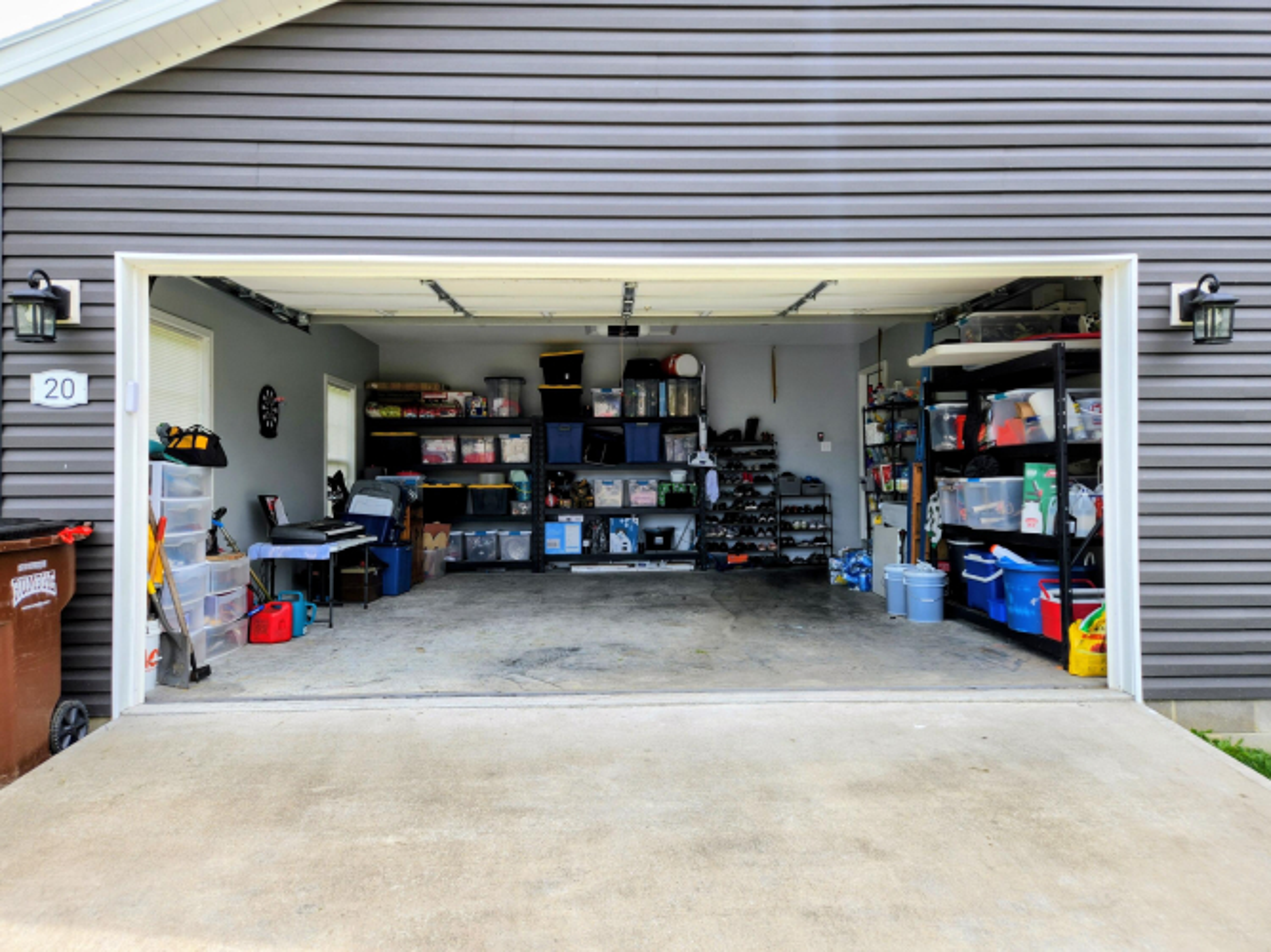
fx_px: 844
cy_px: 476
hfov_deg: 73.9
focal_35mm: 23
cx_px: 636
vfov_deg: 58.9
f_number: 1.8
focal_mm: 5.4
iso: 20
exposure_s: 1/431
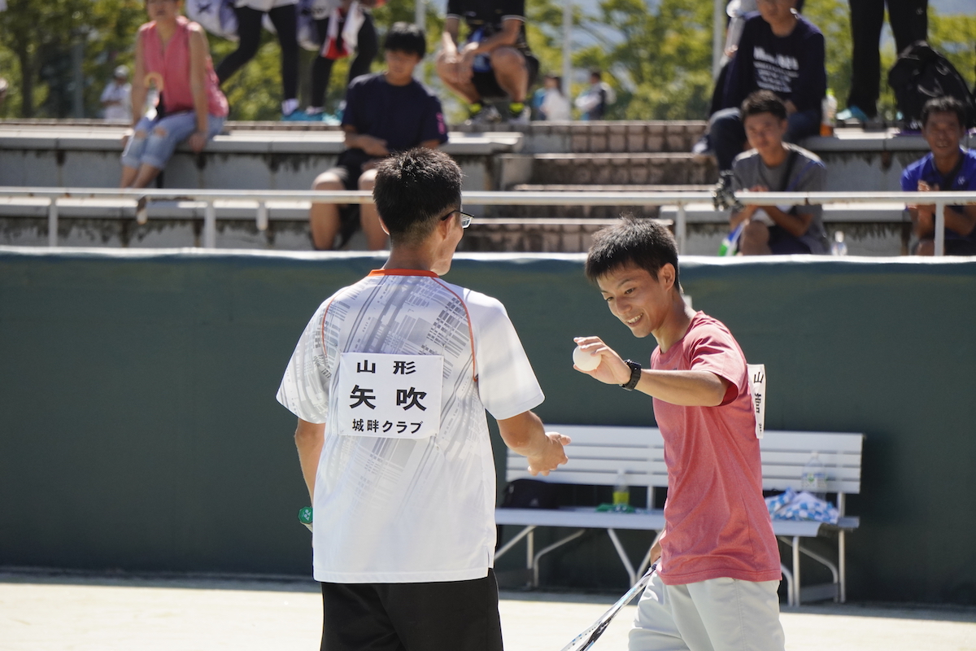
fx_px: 5734
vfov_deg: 6.5
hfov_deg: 9.7
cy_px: 326
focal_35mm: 212
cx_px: 488
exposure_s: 1/4000
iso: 1000
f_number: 5.6
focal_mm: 141
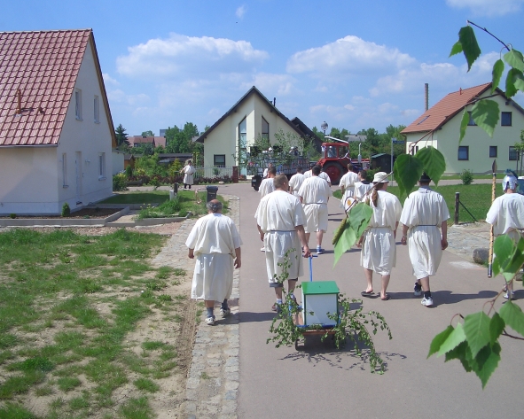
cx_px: 254
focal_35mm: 37
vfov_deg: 40.1
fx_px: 574
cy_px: 208
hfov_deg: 49.1
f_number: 4.3
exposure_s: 1/640
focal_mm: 5.8
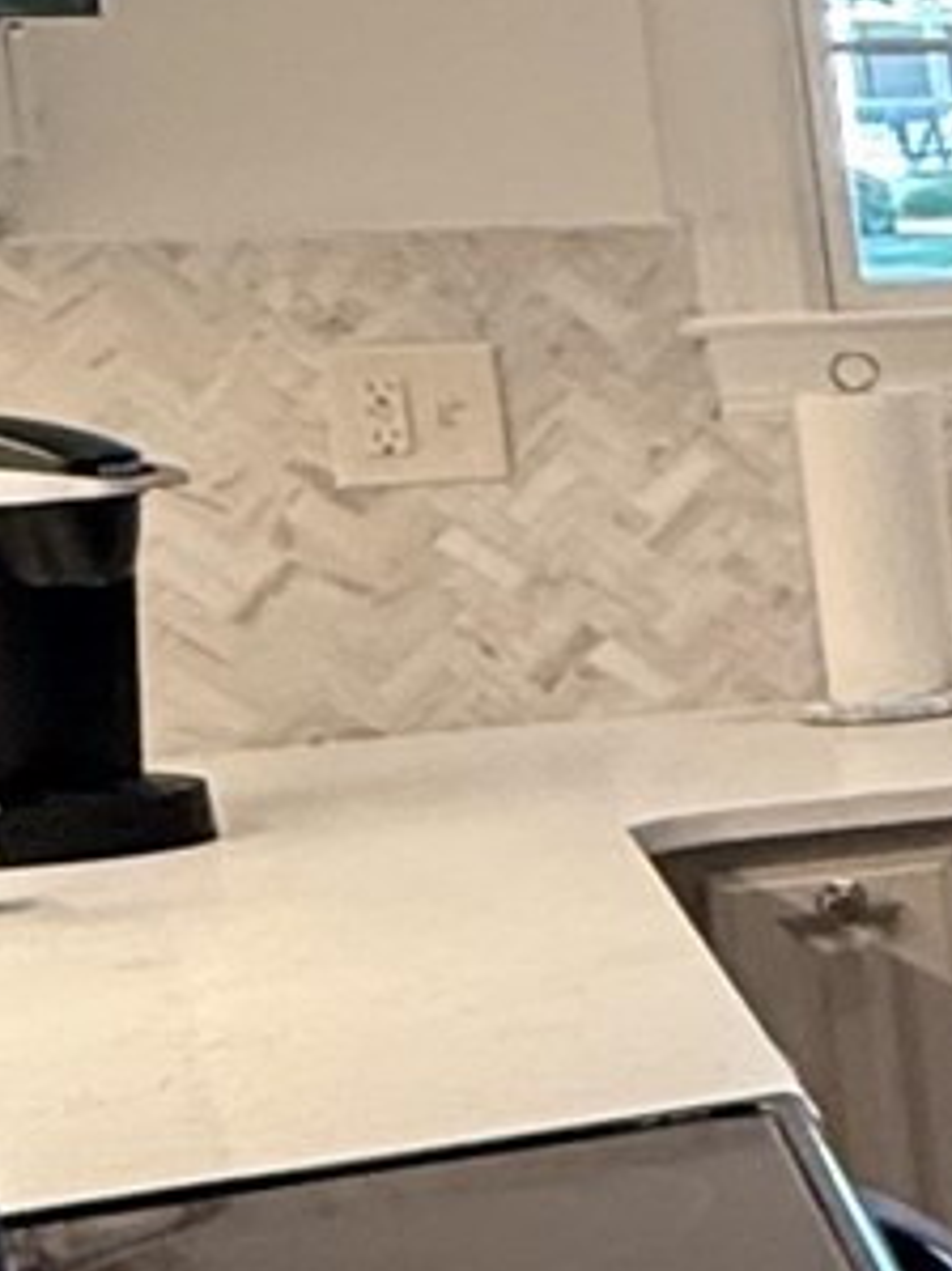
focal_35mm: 108
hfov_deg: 8.9
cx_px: 3396
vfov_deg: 18.2
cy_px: 727
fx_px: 3963
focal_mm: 2.22
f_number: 2.2
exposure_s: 1/120
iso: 250
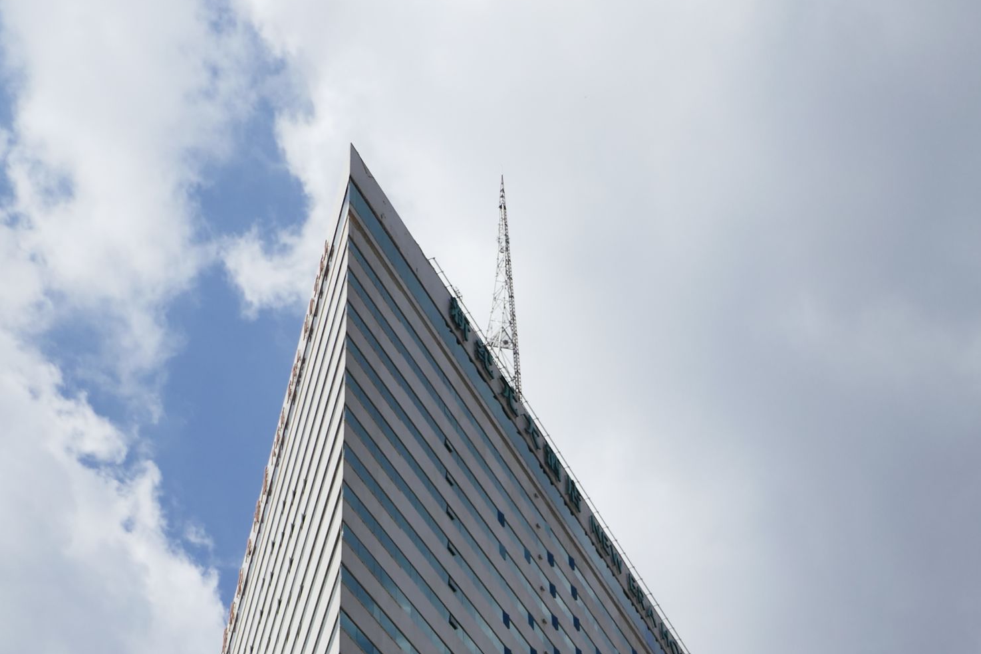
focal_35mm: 61
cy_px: 956
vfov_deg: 19.6
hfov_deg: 32.7
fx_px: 1662
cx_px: 611
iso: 125
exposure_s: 1/2500
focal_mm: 10.8
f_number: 3.1
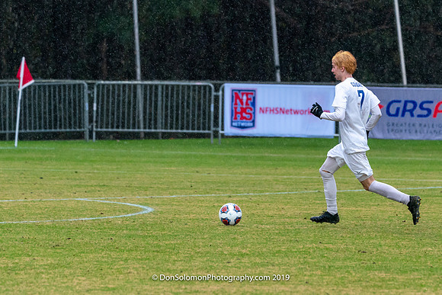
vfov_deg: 3.2
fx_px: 5349
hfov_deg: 4.7
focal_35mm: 436
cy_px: 166
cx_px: 276
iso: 3200
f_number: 5.6
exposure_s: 1/1000
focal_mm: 247
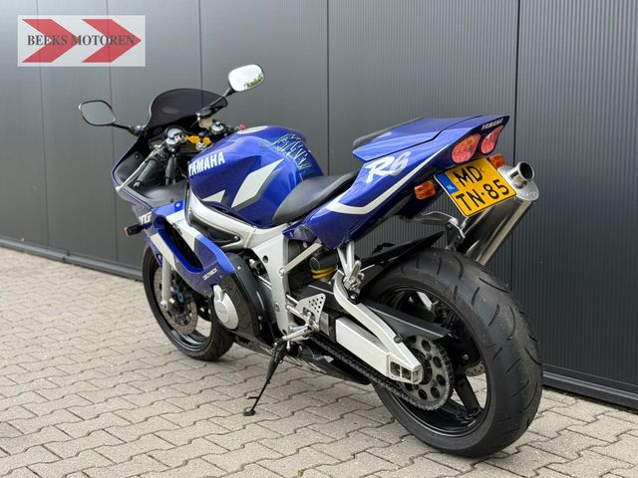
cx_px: 319
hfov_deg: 39.7
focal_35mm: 48
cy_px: 239
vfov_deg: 30.3
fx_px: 885
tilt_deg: -6.8
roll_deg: +0.5
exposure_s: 1/641
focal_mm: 6.76
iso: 80
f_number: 1.78
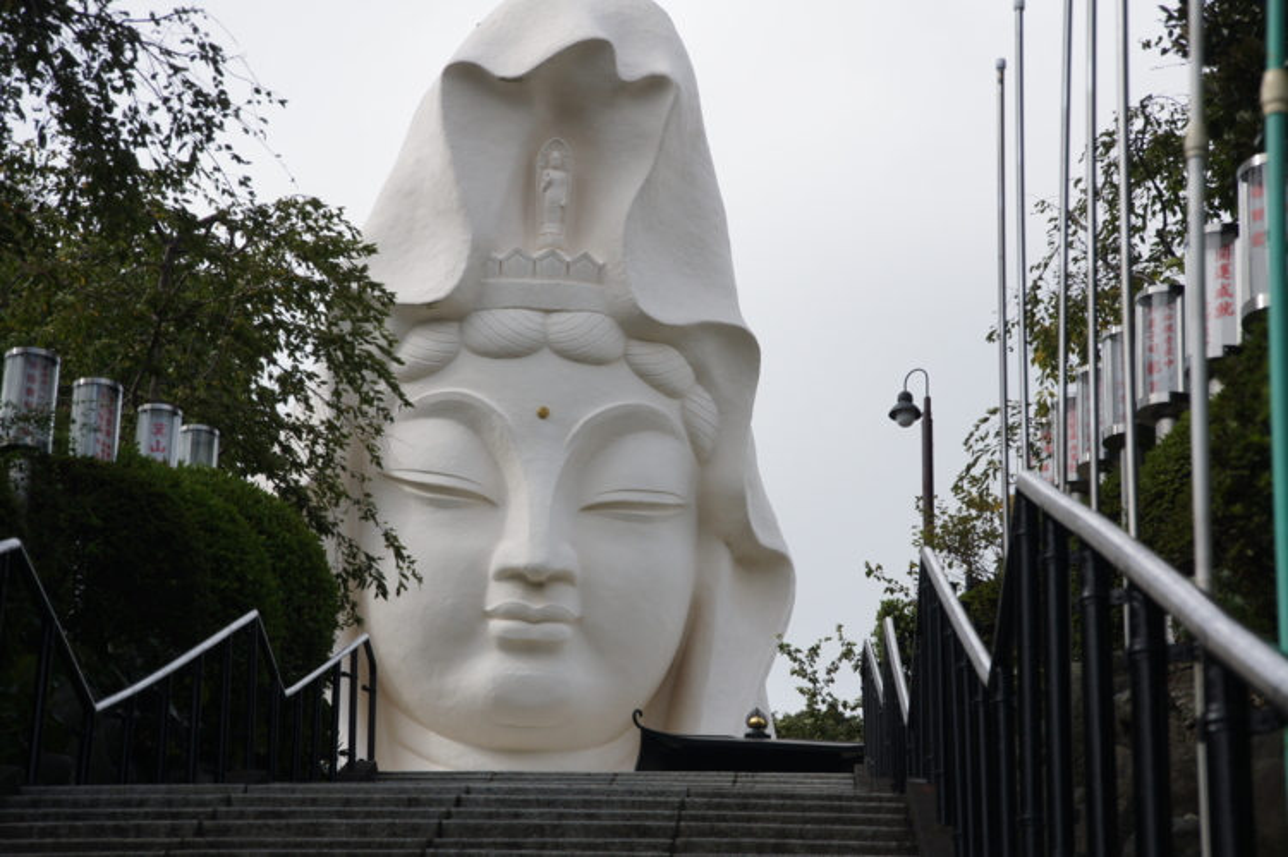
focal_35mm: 112
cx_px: 644
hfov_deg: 18.2
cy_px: 428
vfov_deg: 12.2
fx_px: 4022
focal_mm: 75
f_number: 10
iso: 200
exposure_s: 1/400
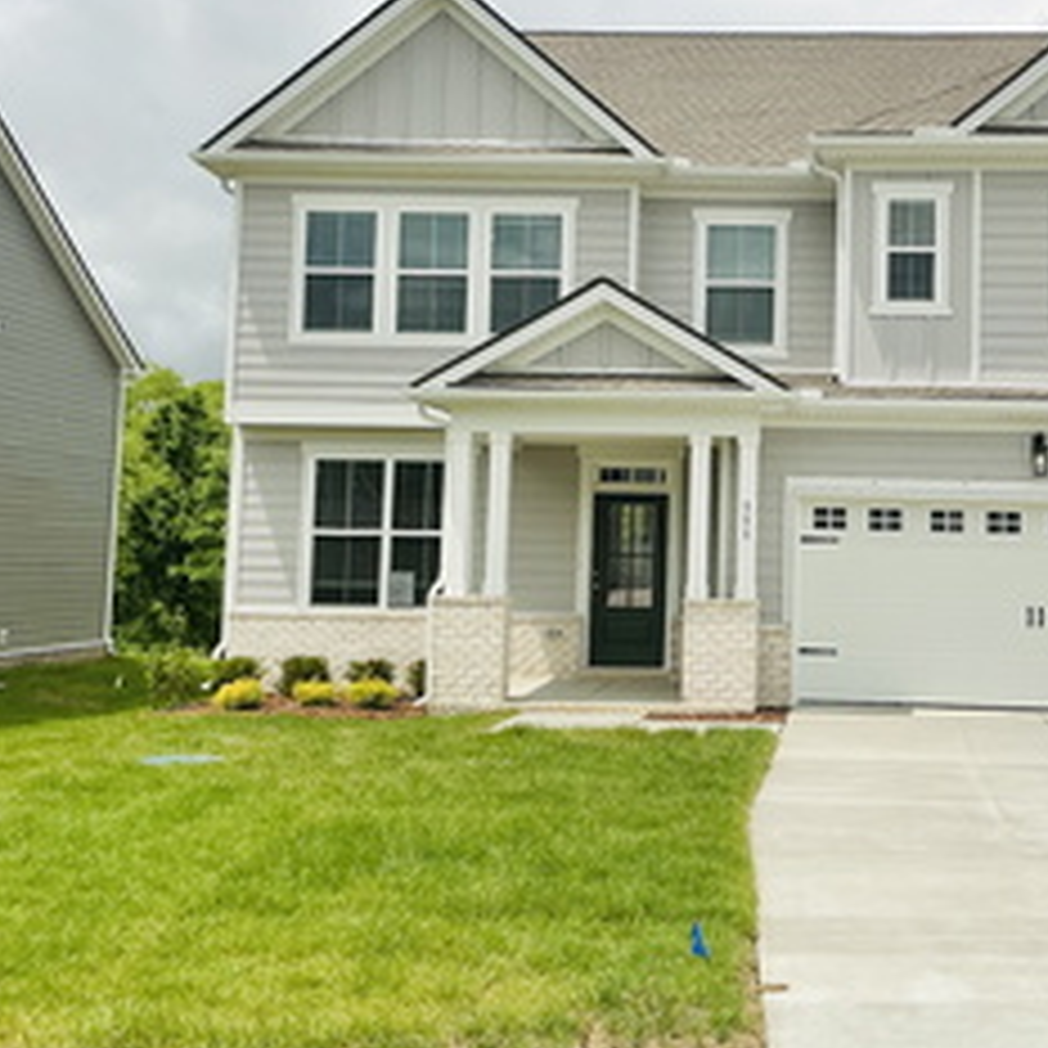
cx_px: 747
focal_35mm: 44
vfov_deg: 38.2
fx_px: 1507
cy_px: 432
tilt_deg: +4.4
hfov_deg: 37.7
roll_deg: -0.8
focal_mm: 3
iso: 25
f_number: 1.8
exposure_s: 1/3788
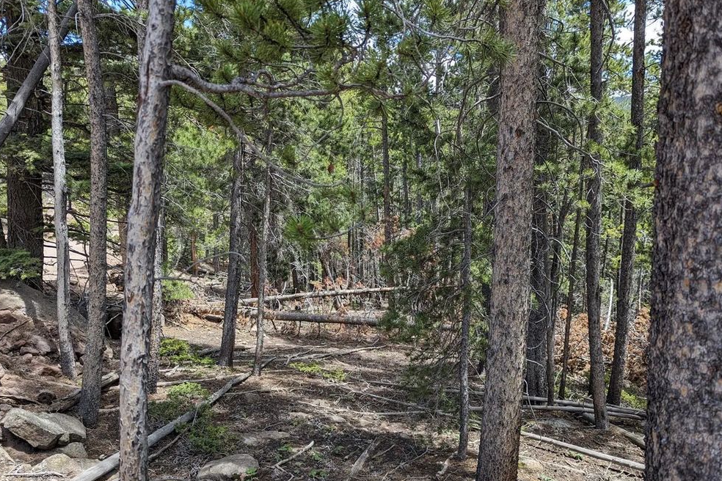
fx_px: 521
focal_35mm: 26
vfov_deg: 49.5
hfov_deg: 69.4
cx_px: 365
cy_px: 252
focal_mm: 6.81
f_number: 1.85
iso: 41
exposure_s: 1/430
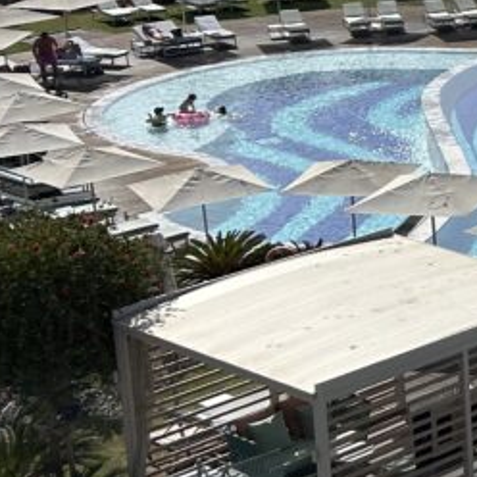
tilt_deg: -12.8
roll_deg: -1.3
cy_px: 46
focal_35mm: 111
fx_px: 1730
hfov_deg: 13.0
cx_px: 1041
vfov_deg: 15.5
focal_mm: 5.7
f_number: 1.5
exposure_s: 1/9434
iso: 50
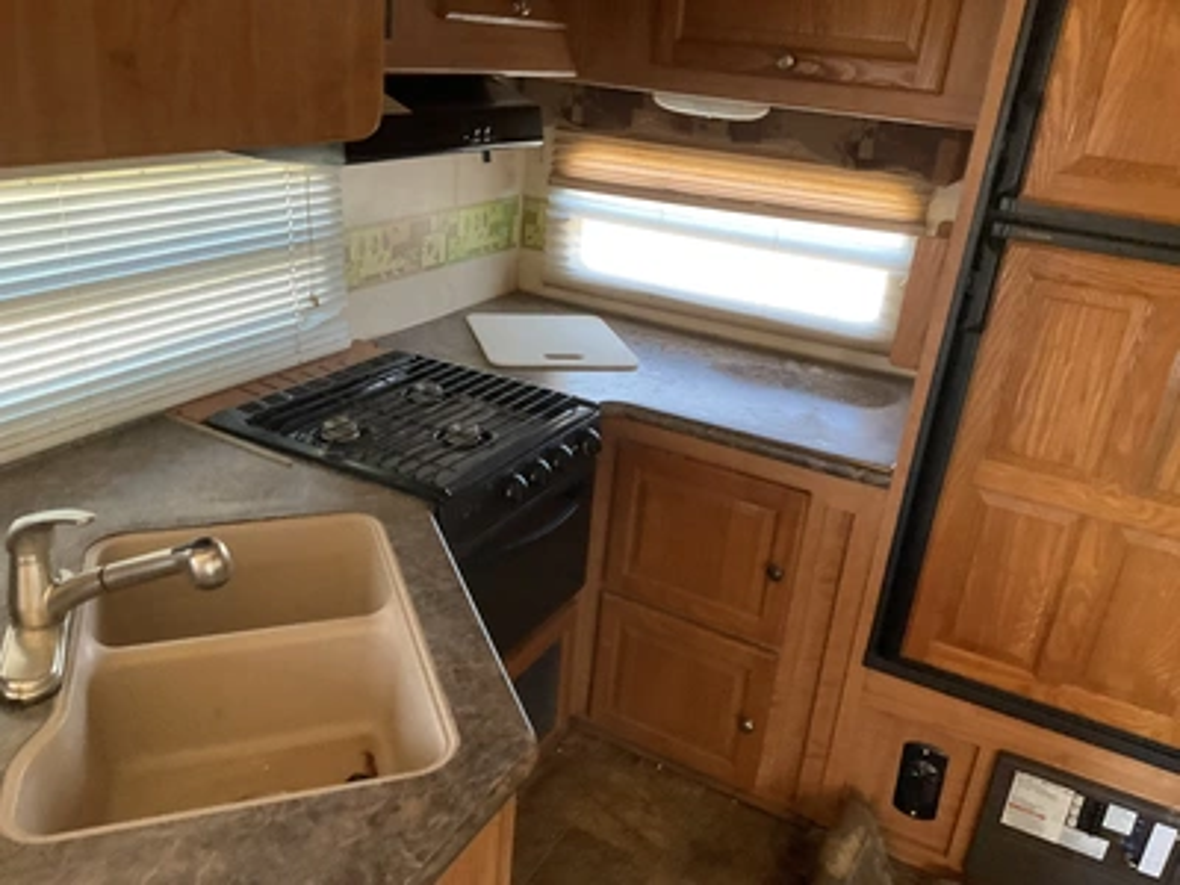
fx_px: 989
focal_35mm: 29
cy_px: 442
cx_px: 590
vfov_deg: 48.2
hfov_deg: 61.7
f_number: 1.8
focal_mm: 3
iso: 250
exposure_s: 1/60
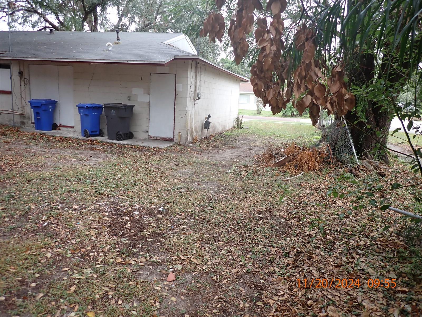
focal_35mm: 25
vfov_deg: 54.9
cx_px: 211
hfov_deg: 69.4
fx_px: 305
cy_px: 158
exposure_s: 1/160
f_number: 2
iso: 100
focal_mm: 4.5
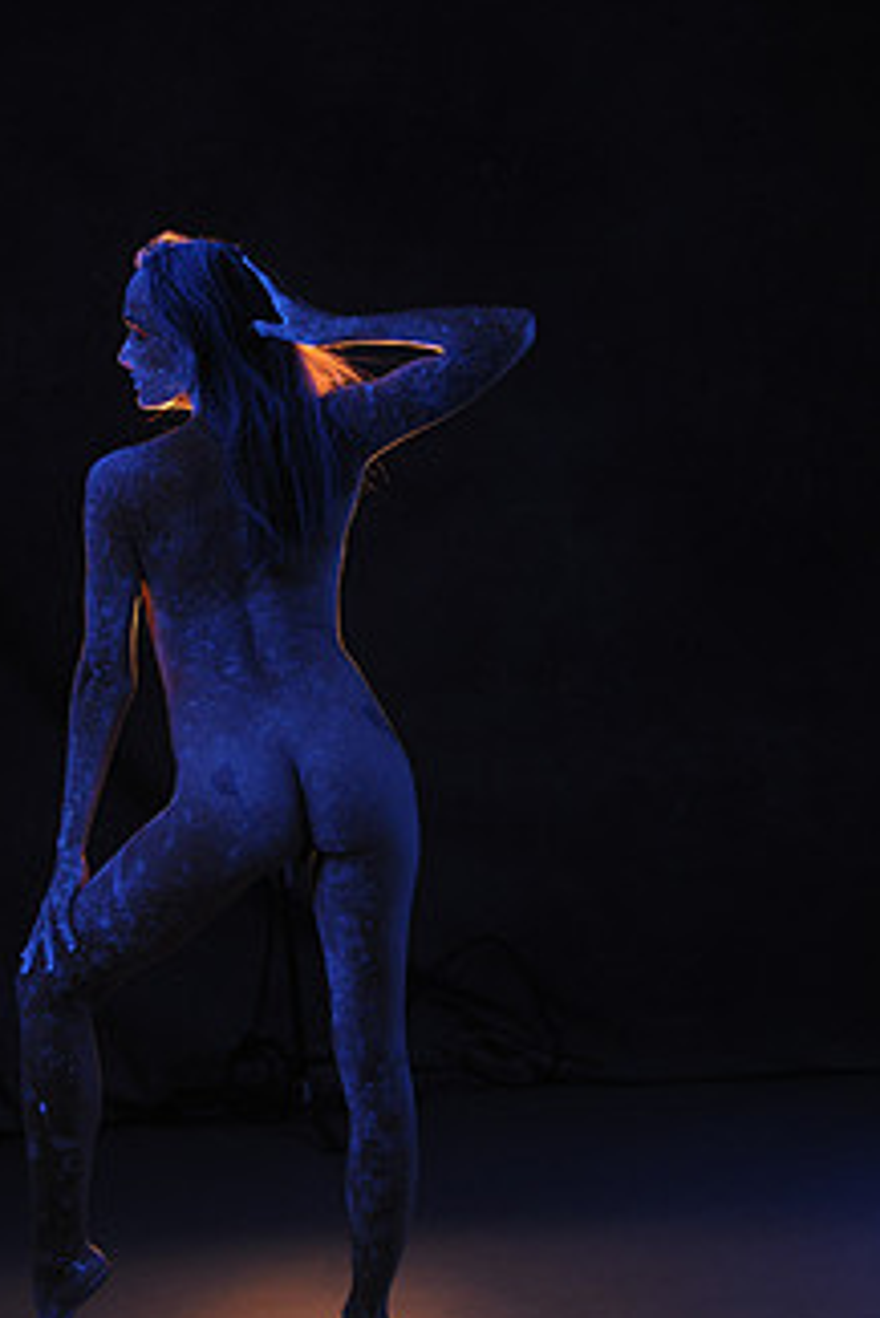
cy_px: 669
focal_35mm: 100
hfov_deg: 13.7
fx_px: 3662
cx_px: 318
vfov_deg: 20.4
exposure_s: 1/90
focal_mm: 56
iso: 800
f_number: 5.6
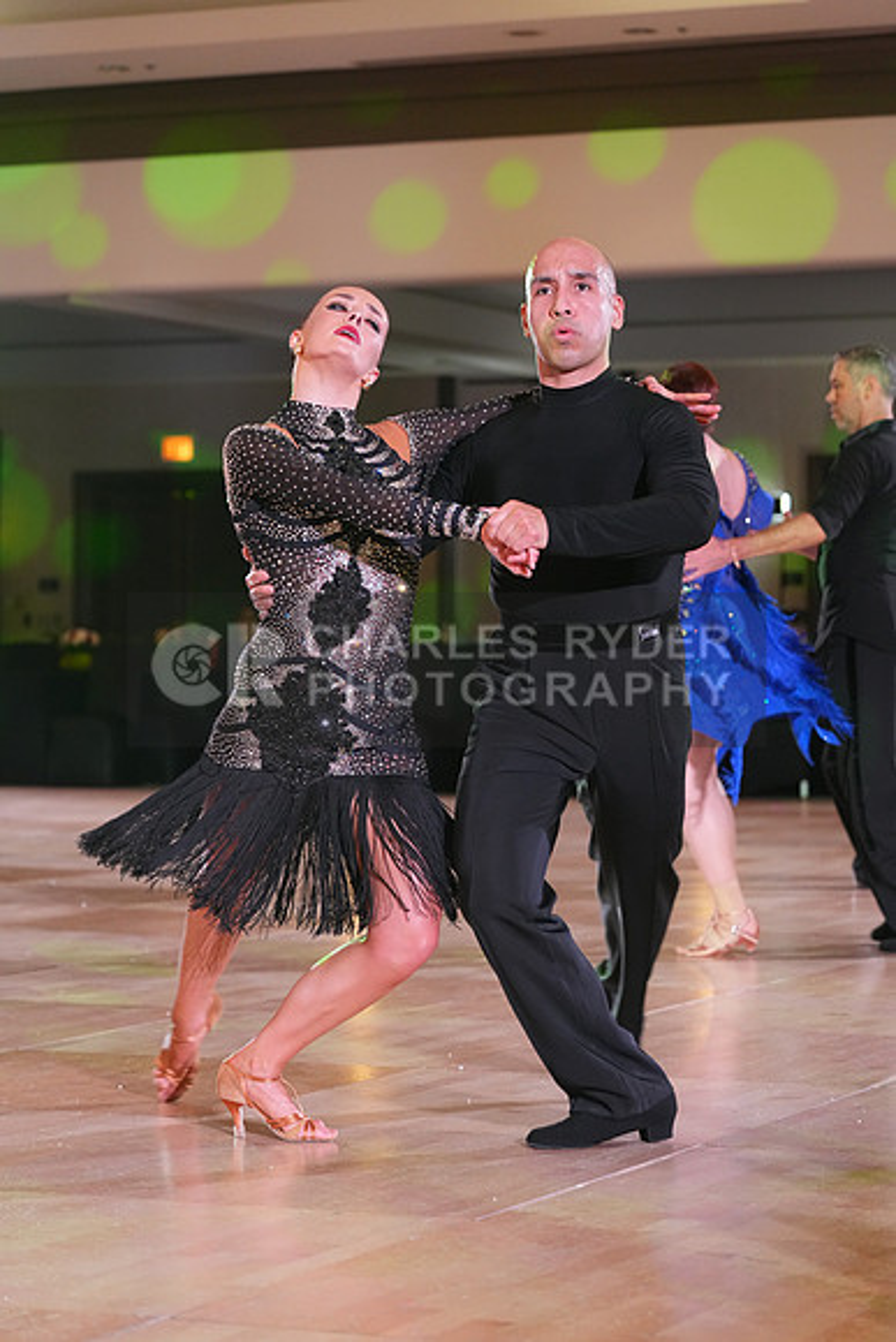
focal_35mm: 94
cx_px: 448
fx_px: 3507
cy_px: 671
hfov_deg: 14.6
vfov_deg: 21.7
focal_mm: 94
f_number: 4
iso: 3200
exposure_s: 1/250
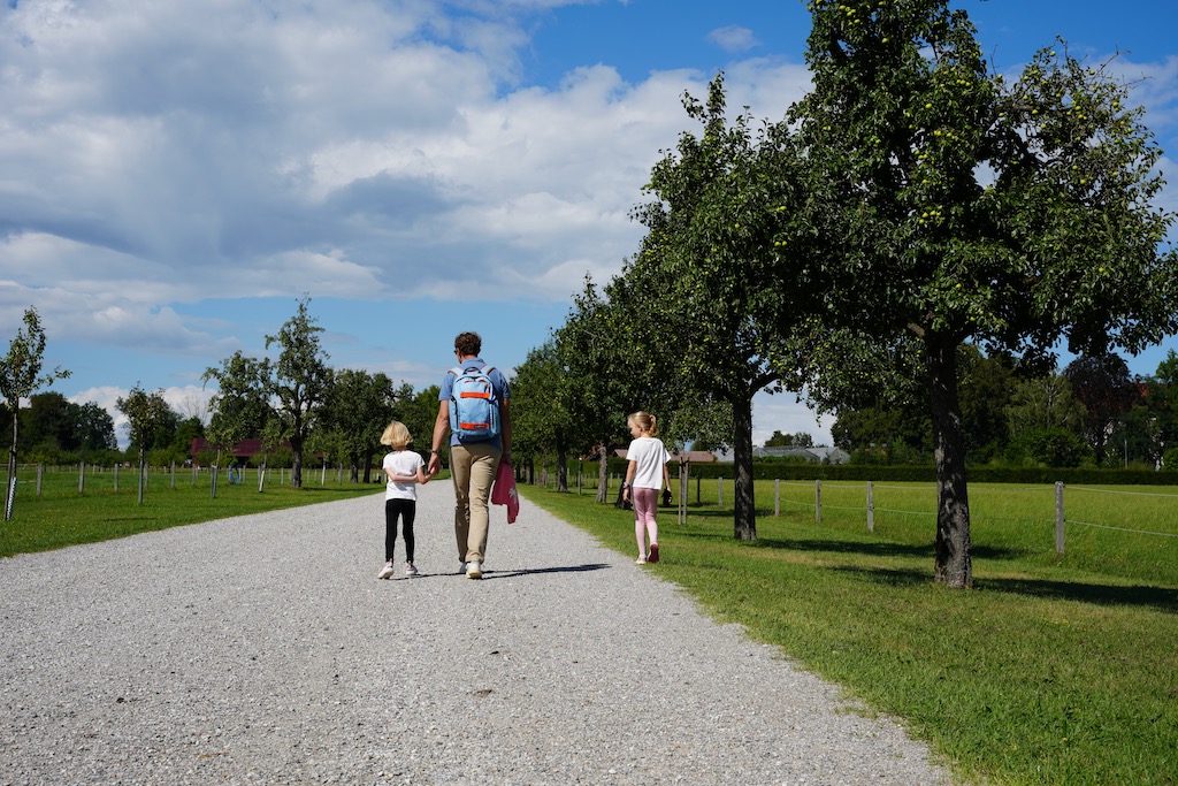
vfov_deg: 28.3
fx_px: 1558
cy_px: 393
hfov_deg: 41.4
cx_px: 589
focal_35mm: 48
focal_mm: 47.6
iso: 100
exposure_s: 1/320
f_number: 10
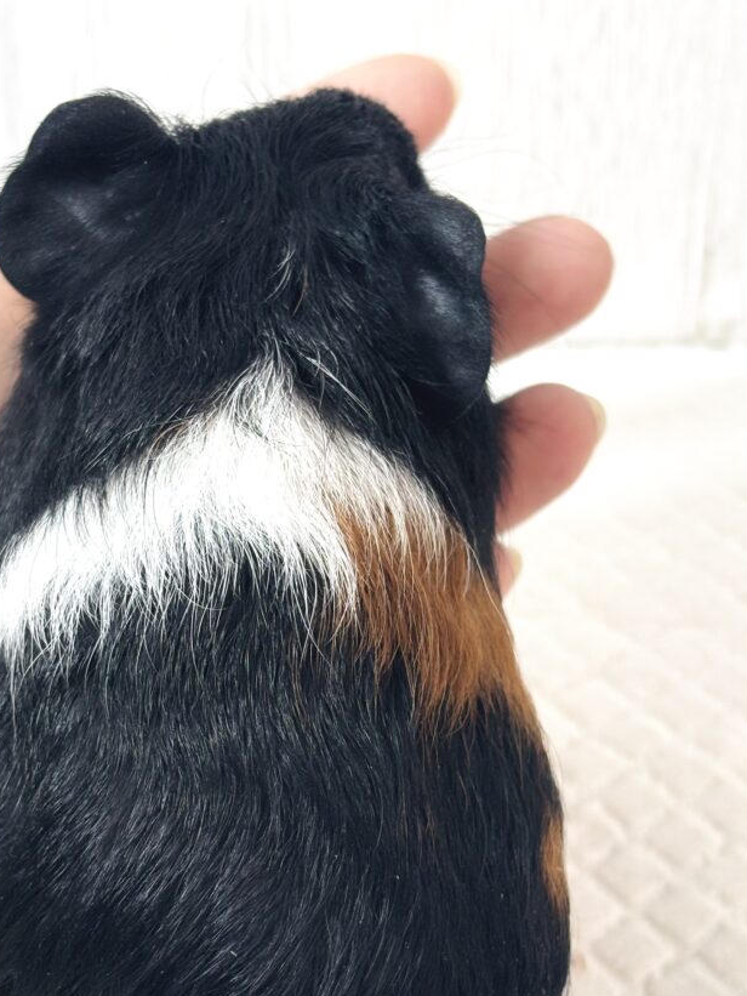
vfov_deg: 25.5
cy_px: 679
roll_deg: +2.7
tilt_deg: -42.9
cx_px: 279
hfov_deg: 19.4
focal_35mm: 76
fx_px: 2186
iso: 50
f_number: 1.6
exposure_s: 1/50
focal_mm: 5.96
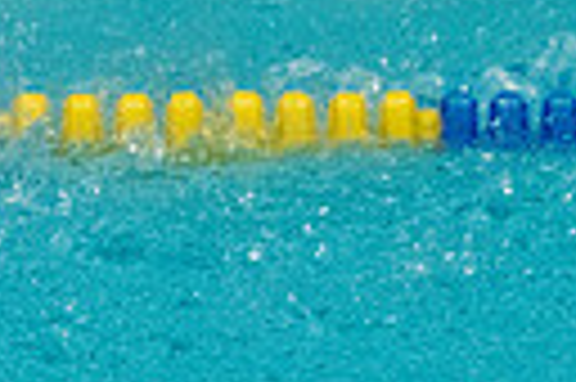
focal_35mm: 1154
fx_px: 18440
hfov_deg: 1.8
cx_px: -608
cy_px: 369
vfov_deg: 1.2
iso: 10000
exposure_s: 1/1250
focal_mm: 170
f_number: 5
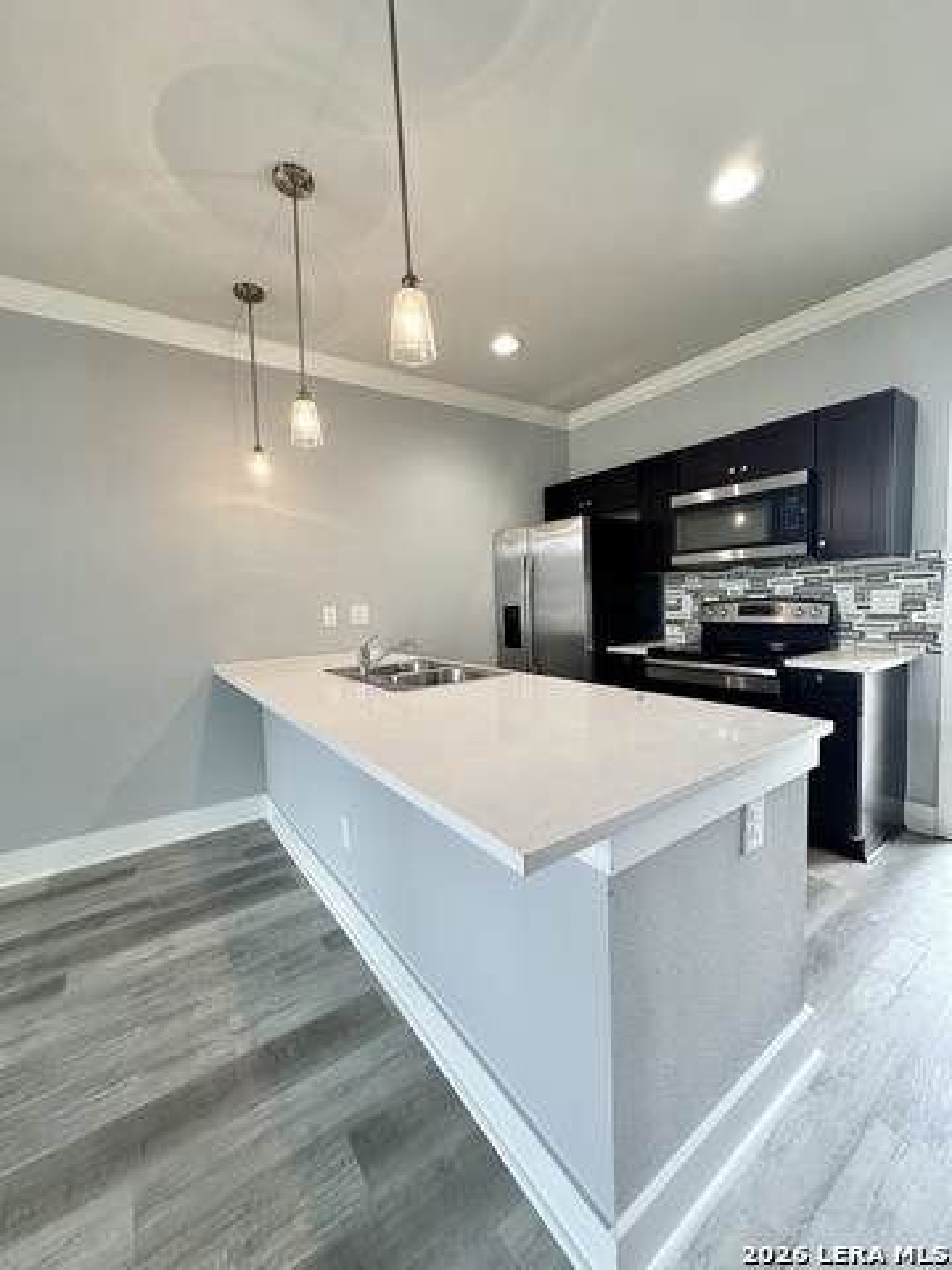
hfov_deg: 85.7
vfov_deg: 102.1
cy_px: 635
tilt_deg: -3.4
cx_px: 476
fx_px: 513
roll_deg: +1.9
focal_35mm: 14
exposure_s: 1/120
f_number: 2.2
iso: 200
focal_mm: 2.22
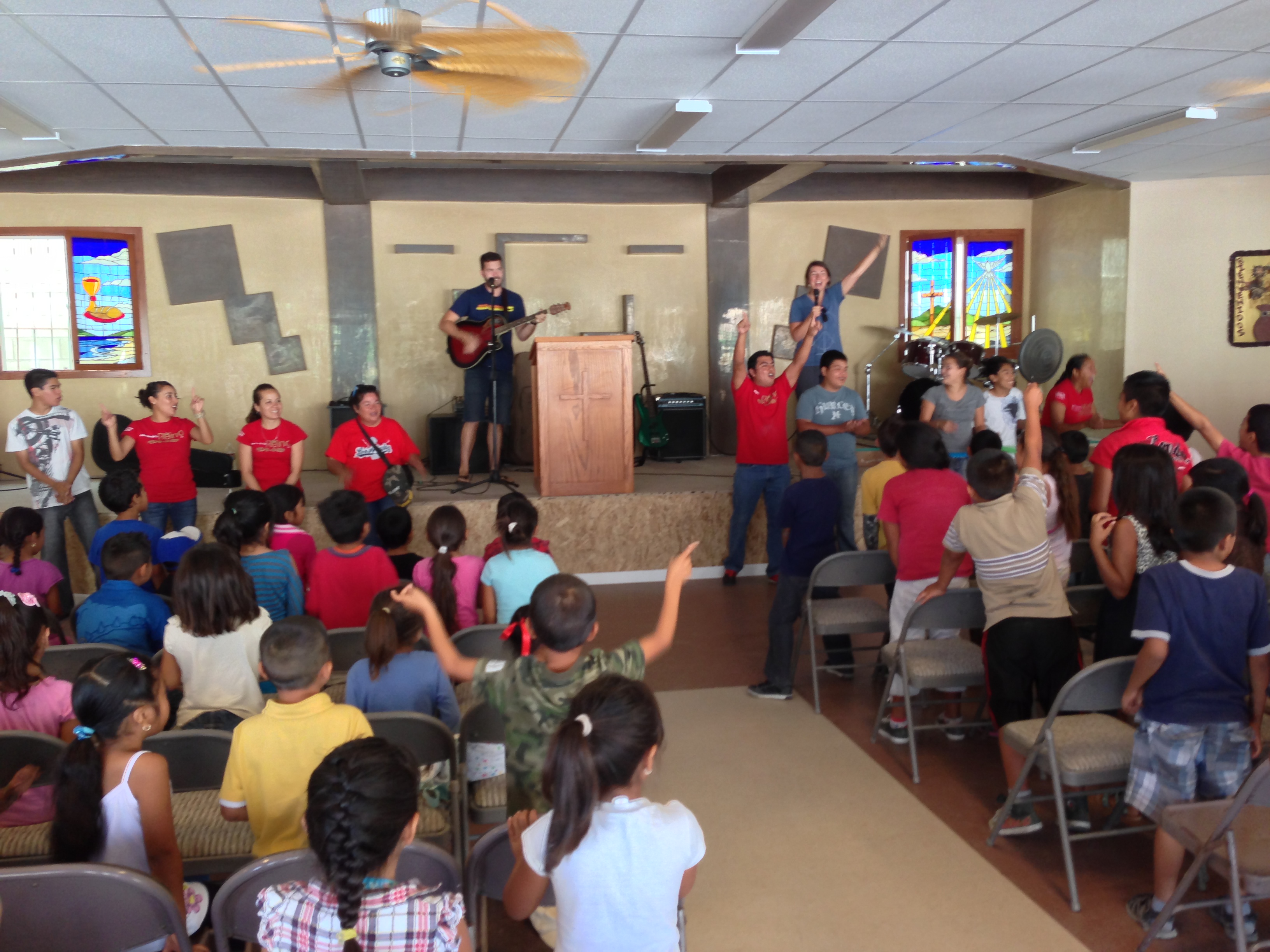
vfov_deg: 42.9
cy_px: 476
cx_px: 635
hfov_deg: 55.4
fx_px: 1211
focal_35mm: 33
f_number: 2.4
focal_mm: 4.13
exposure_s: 1/20
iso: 80
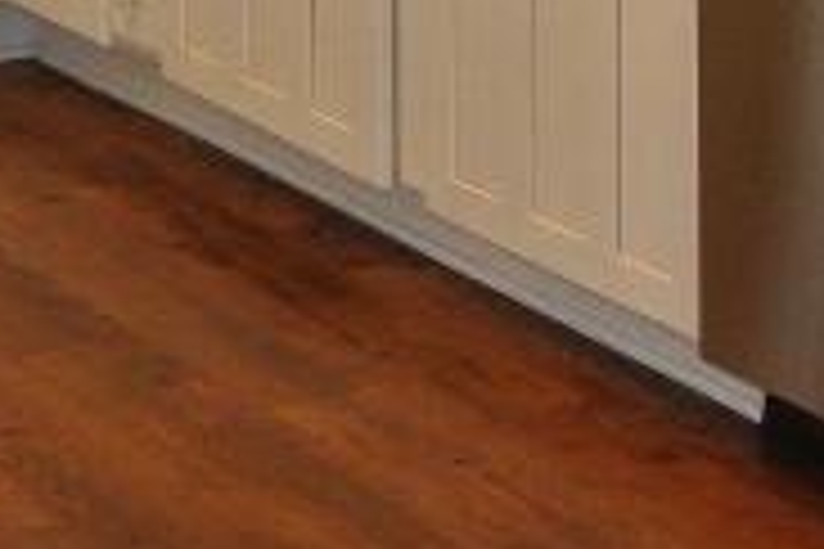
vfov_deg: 8.4
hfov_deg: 13.1
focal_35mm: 157
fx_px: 3593
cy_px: -484
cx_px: 275
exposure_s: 1/60
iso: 720
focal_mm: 10.7
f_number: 3.5
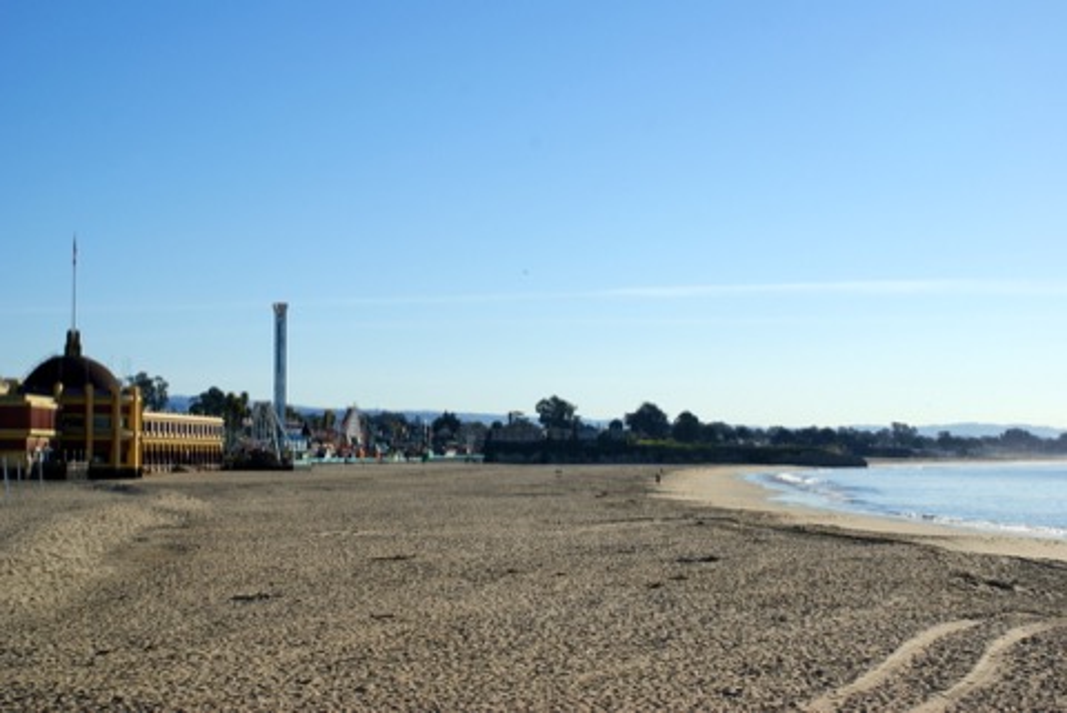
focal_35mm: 60
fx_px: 1780
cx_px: 534
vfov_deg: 22.7
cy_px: 356
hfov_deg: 33.4
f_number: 13
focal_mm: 40
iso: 100
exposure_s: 1/250
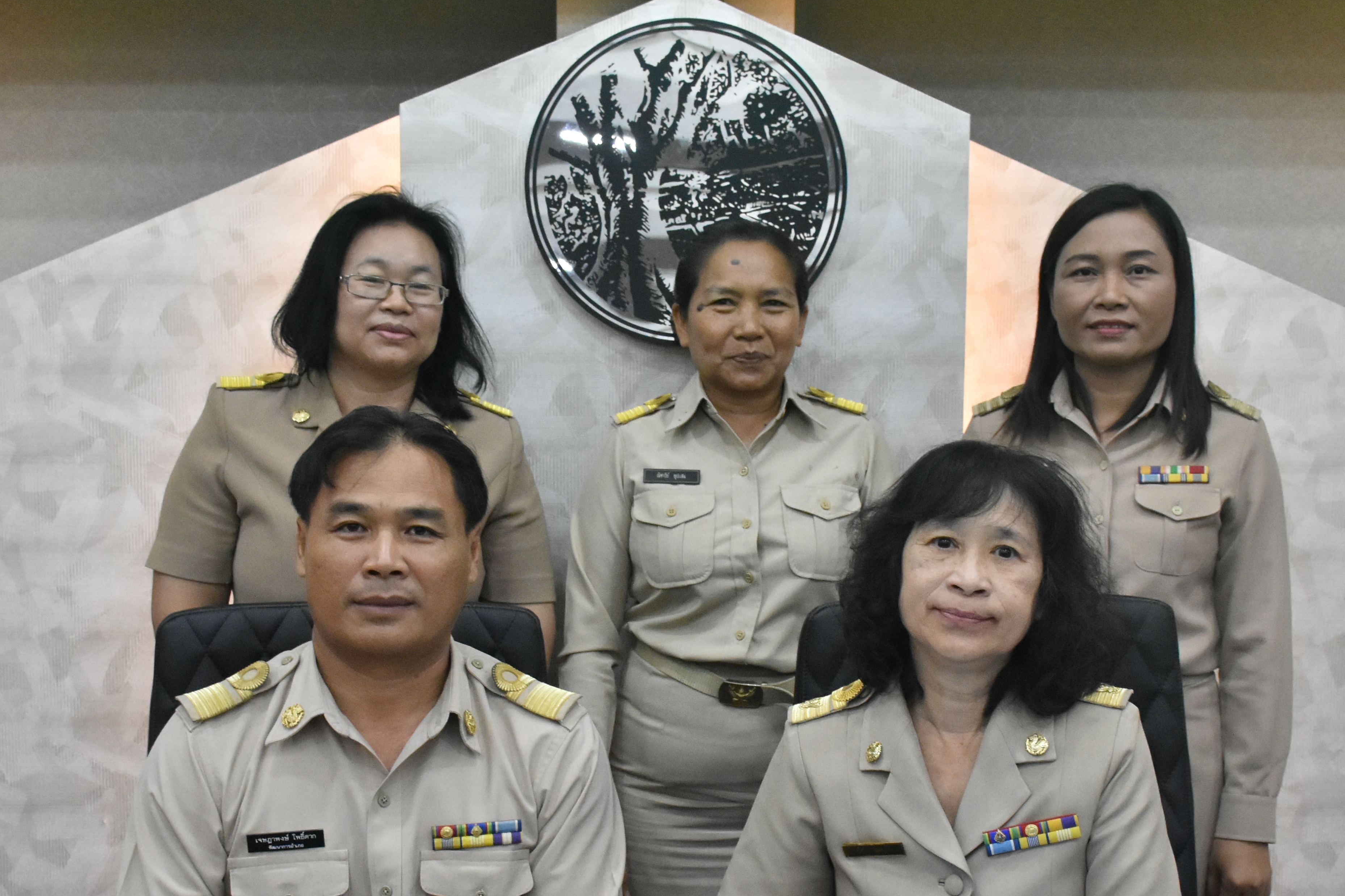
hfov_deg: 35.7
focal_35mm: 56
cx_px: 745
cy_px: 641
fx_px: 2085
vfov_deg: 24.1
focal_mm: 23
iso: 2500
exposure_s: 1/125
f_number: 5.6
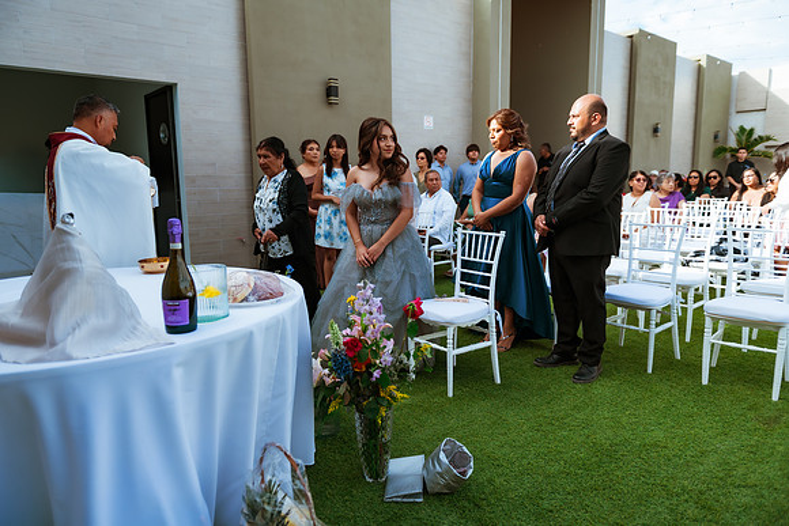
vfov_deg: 53.2
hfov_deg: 73.7
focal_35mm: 24
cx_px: 394
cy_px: 263
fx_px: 526
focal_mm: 24
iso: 100
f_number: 2.8
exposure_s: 1/800
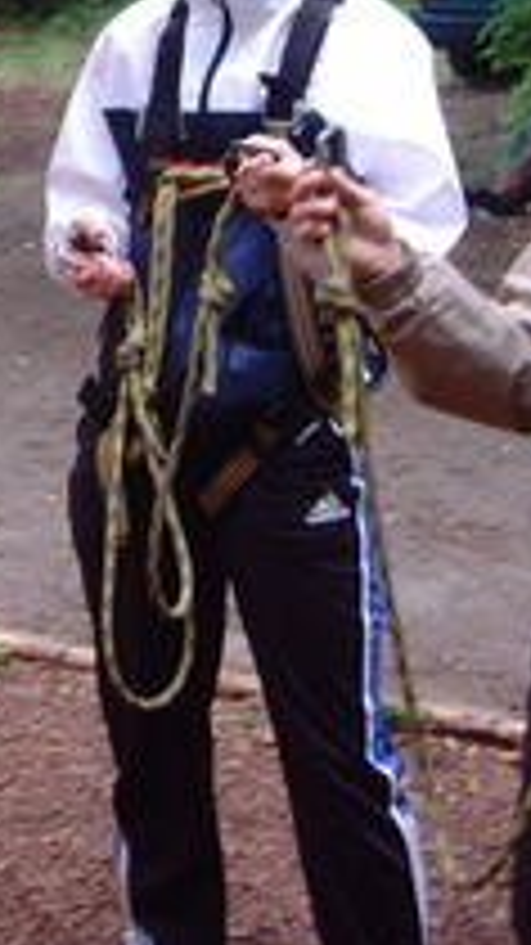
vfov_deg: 20.8
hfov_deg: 11.9
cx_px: 14
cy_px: 115
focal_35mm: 101
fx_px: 2530
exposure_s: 1/45
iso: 120
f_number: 3.5
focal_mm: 6.6
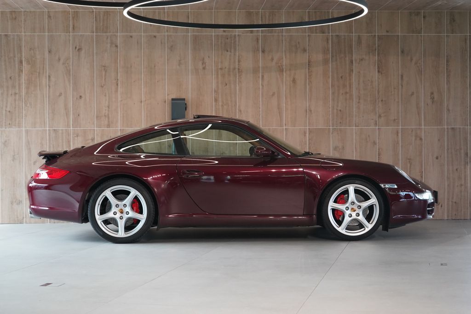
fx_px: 864
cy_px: 157
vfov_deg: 20.6
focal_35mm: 66
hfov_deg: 30.5
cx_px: 236
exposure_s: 1/160
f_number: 5.6
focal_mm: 66
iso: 4000
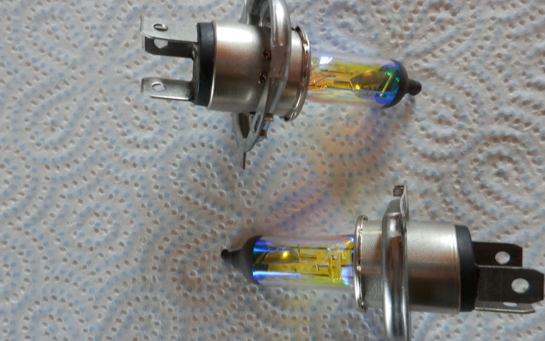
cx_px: 270
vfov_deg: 47.6
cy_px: 168
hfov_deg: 70.4
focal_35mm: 26
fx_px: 386
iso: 80
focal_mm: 4.2
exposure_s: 1/40
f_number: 3
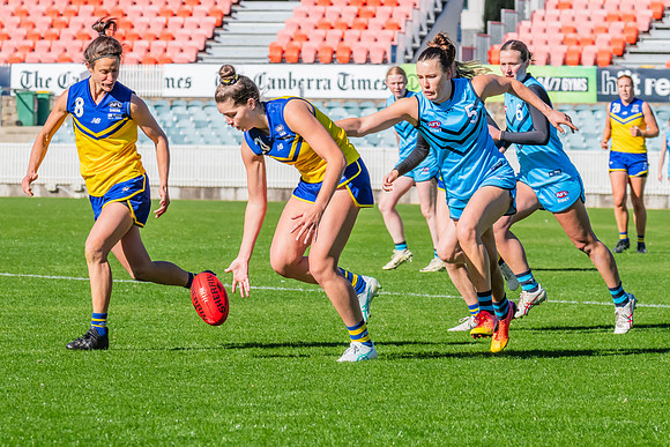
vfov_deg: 5.2
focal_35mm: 263
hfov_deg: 7.8
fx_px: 4904
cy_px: 239
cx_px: 251
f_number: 11
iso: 800
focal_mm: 210
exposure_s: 1/1250
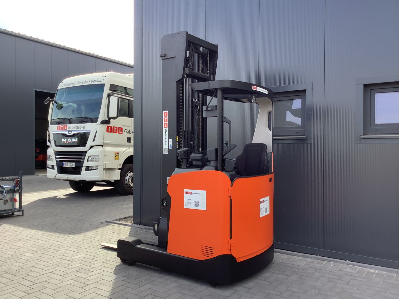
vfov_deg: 45.4
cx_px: 200
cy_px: 150
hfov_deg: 58.4
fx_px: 357
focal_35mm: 31
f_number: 2.4
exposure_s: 1/243
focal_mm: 3.3
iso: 25
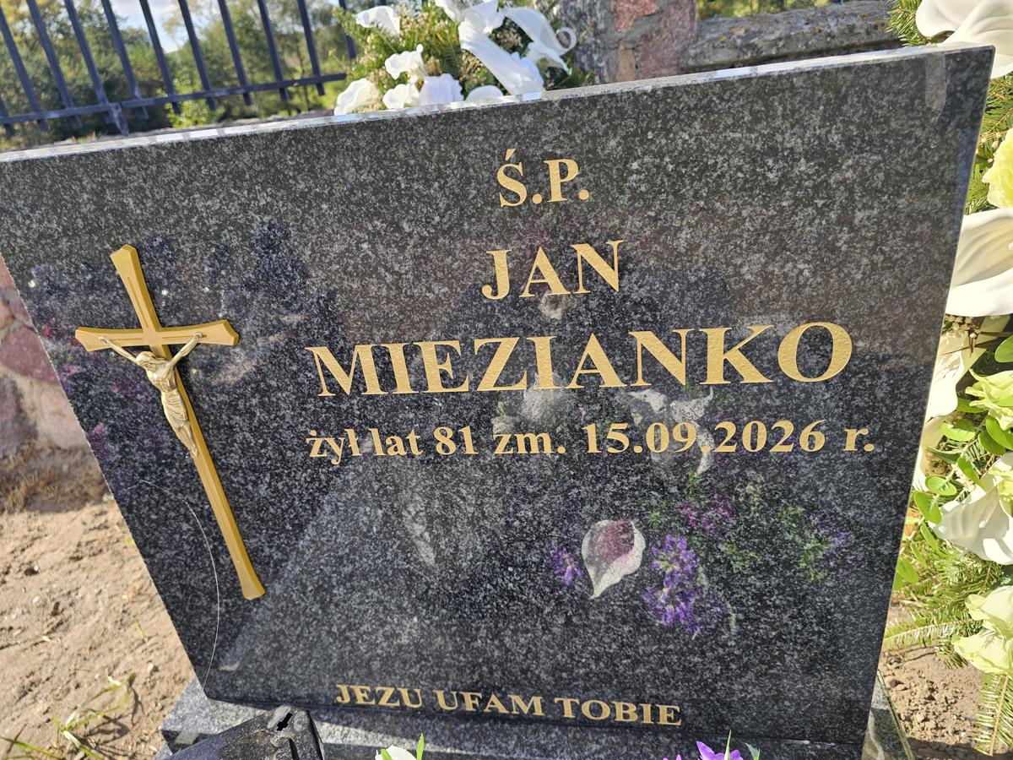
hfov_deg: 73.9
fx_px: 673
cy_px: 380
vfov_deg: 58.9
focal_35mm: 23
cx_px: 506
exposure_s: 1/180
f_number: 1.7
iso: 10
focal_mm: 6.3
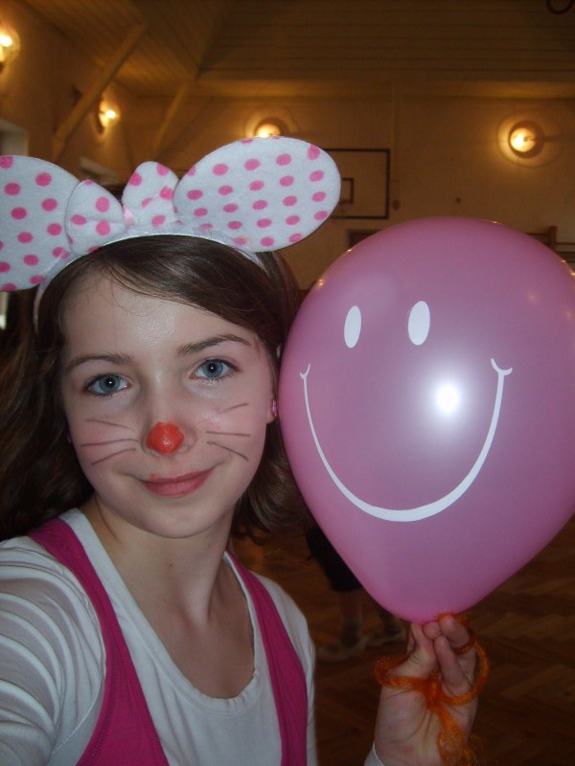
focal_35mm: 35
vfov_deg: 52.6
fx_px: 775
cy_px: 383
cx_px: 288
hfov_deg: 40.7
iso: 100
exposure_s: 1/45
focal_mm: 5.8
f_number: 2.8
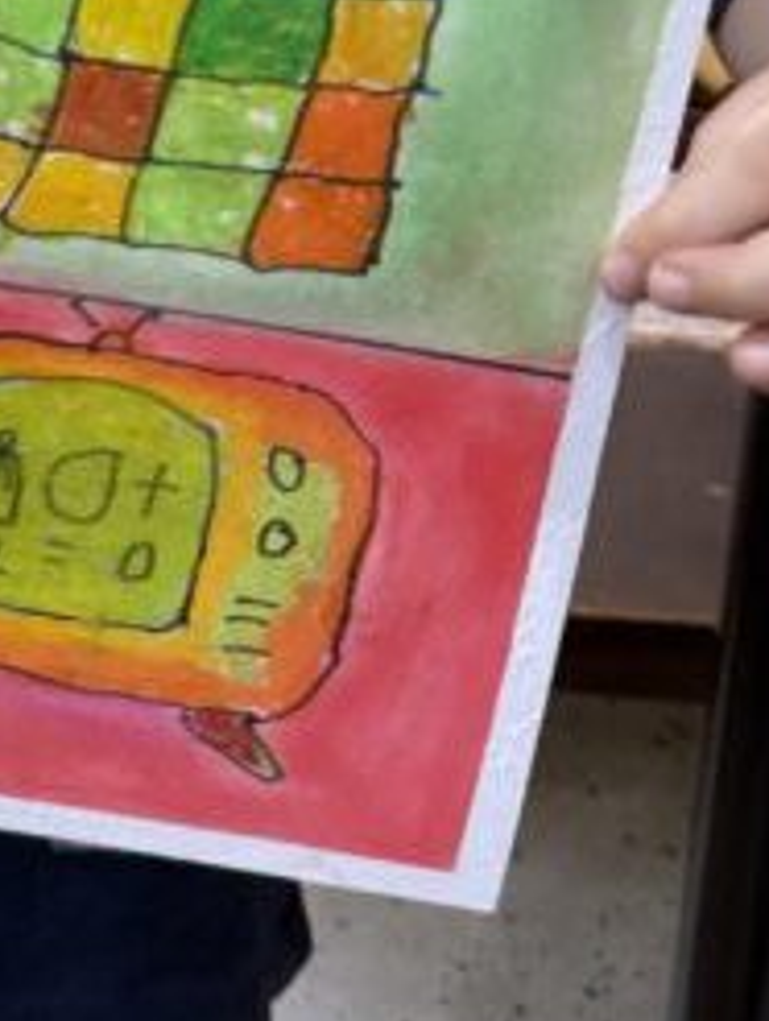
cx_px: -314
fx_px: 2866
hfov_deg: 14.4
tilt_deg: -6.3
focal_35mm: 97
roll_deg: -2.7
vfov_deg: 19.0
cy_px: -236
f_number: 1.78
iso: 100
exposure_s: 1/100
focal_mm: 6.76
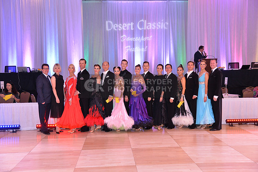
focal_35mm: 38
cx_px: 129
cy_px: 86
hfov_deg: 50.8
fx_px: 272
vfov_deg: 35.0
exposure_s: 1/250
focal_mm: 38
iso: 2000
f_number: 4
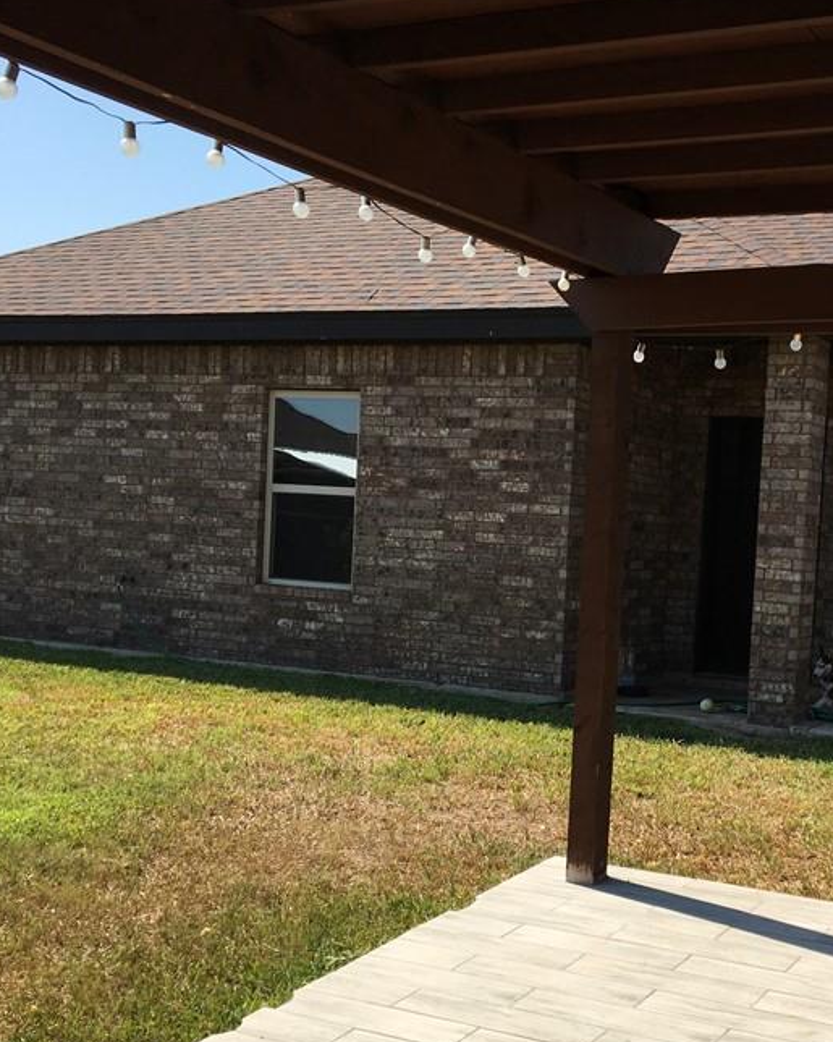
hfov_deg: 32.7
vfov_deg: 41.1
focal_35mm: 45
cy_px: 599
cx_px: 631
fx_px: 1387
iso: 25
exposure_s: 1/1876
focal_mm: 4.15
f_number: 2.2
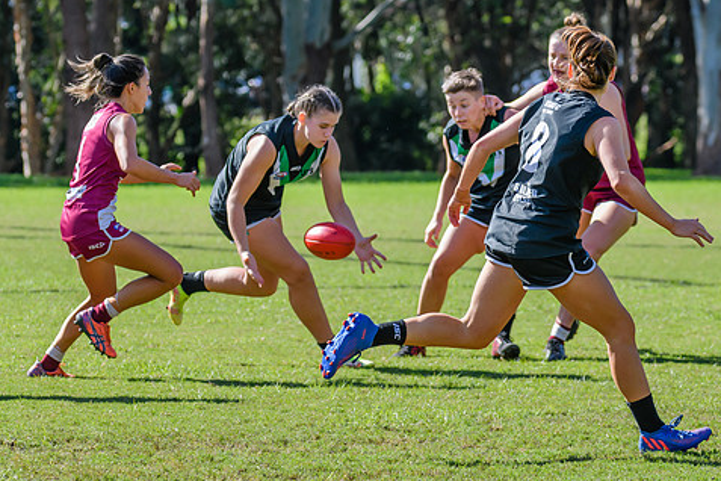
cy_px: 265
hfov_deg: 6.8
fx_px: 6028
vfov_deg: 4.6
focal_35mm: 301
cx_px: 400
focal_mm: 170
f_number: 6.3
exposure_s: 1/1250
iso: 800
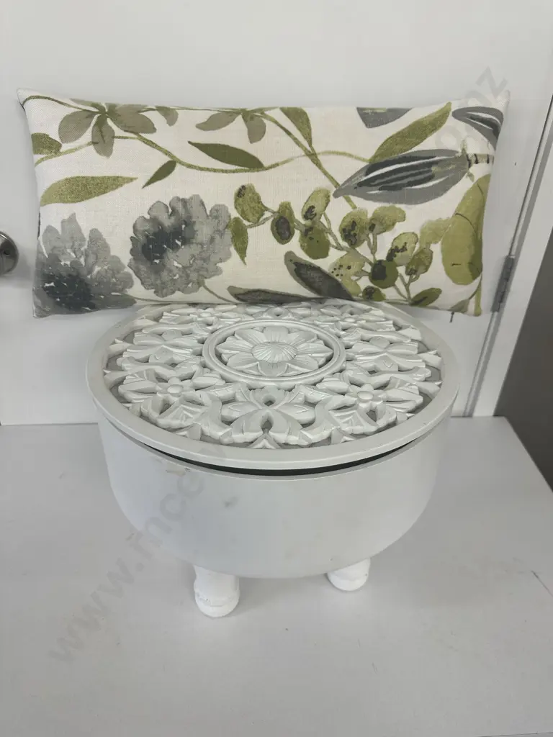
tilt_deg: -34.5
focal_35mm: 24
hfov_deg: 56.8
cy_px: 368
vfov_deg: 71.6
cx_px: 276
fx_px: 511
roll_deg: -1.7
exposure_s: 1/100
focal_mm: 6.86
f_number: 1.78
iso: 100
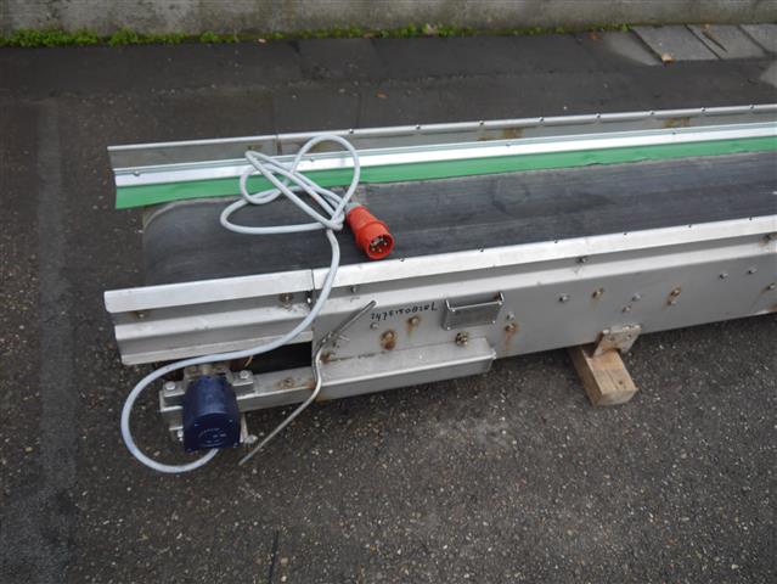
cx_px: 388
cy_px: 292
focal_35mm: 30
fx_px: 674
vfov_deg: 46.8
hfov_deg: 59.9
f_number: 3.5
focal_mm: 15
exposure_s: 1/60
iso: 160
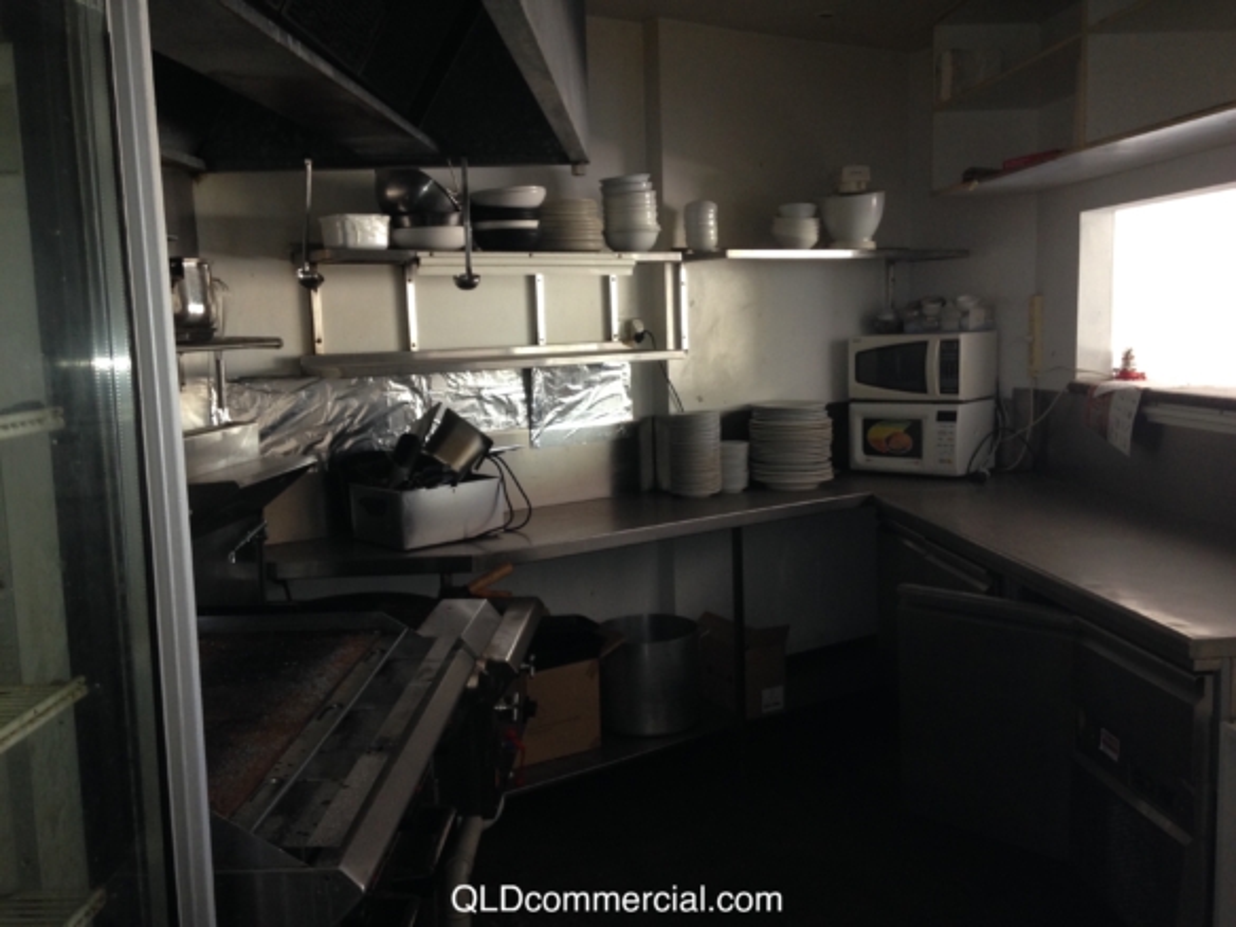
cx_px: 618
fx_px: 1178
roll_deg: +2.4
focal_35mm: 33
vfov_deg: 42.9
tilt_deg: -6.0
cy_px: 464
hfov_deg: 55.4
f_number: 2.4
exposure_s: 1/20
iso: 100
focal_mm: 4.12
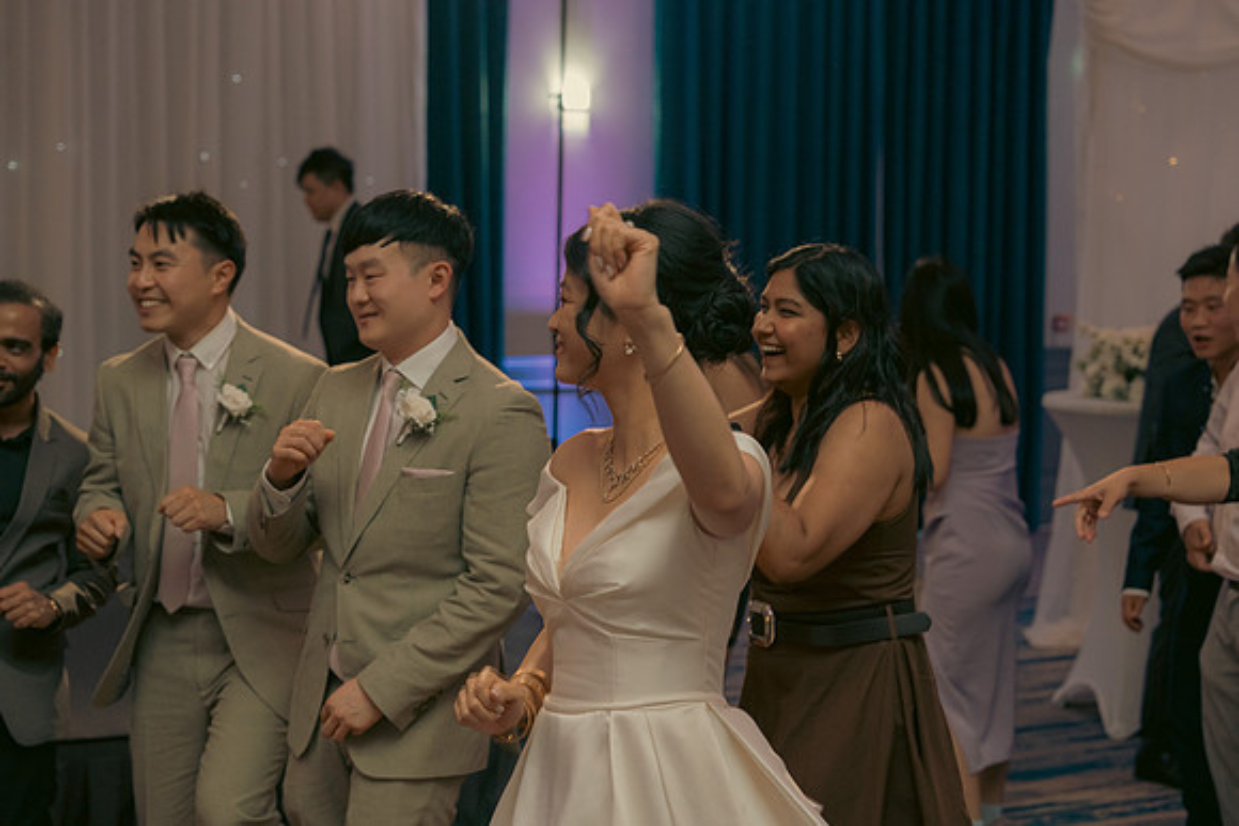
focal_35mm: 57
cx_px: 620
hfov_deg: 35.0
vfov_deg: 23.8
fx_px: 1962
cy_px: 413
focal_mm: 57
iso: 2500
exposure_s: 1/160
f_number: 3.5
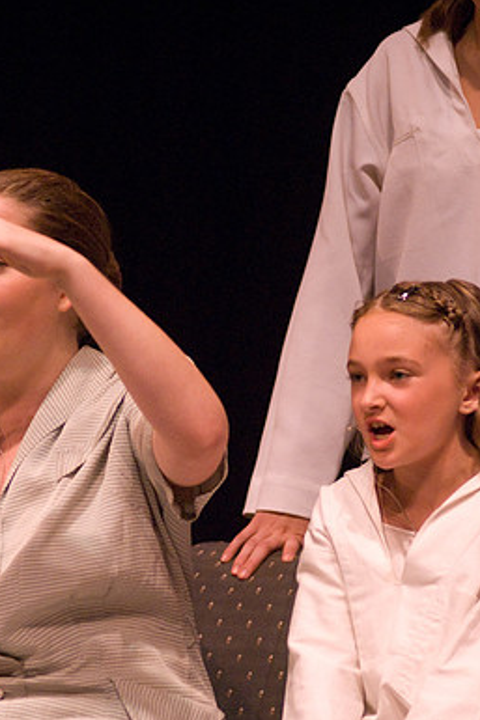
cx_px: 278
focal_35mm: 384
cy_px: 360
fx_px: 7686
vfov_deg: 5.4
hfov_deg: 3.6
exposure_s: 1/250
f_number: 2.8
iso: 1600
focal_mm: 170
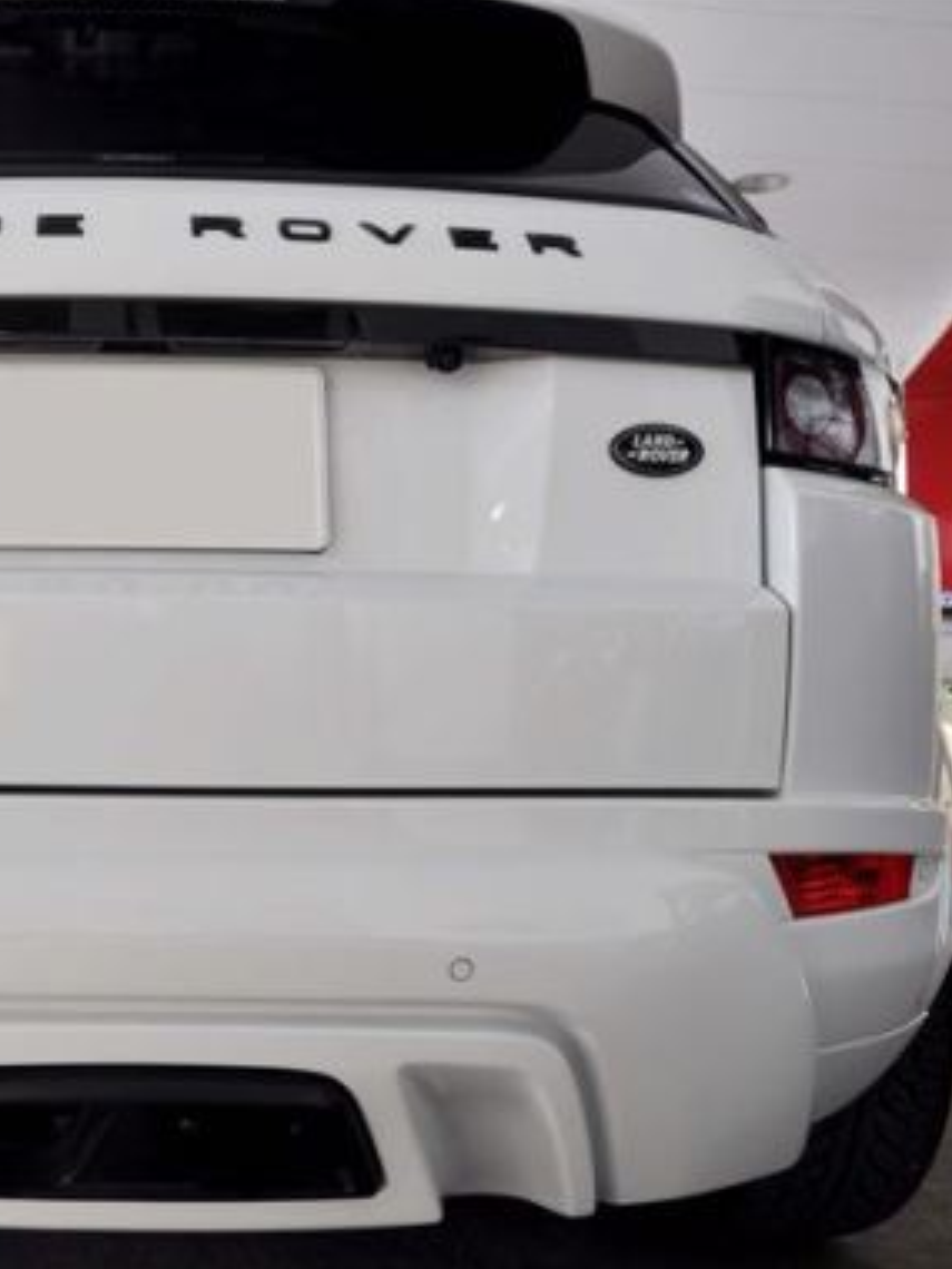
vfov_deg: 46.8
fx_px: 1467
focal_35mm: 40
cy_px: 640
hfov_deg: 33.7
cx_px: 67
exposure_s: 1/50
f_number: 7.1
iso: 200
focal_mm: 18
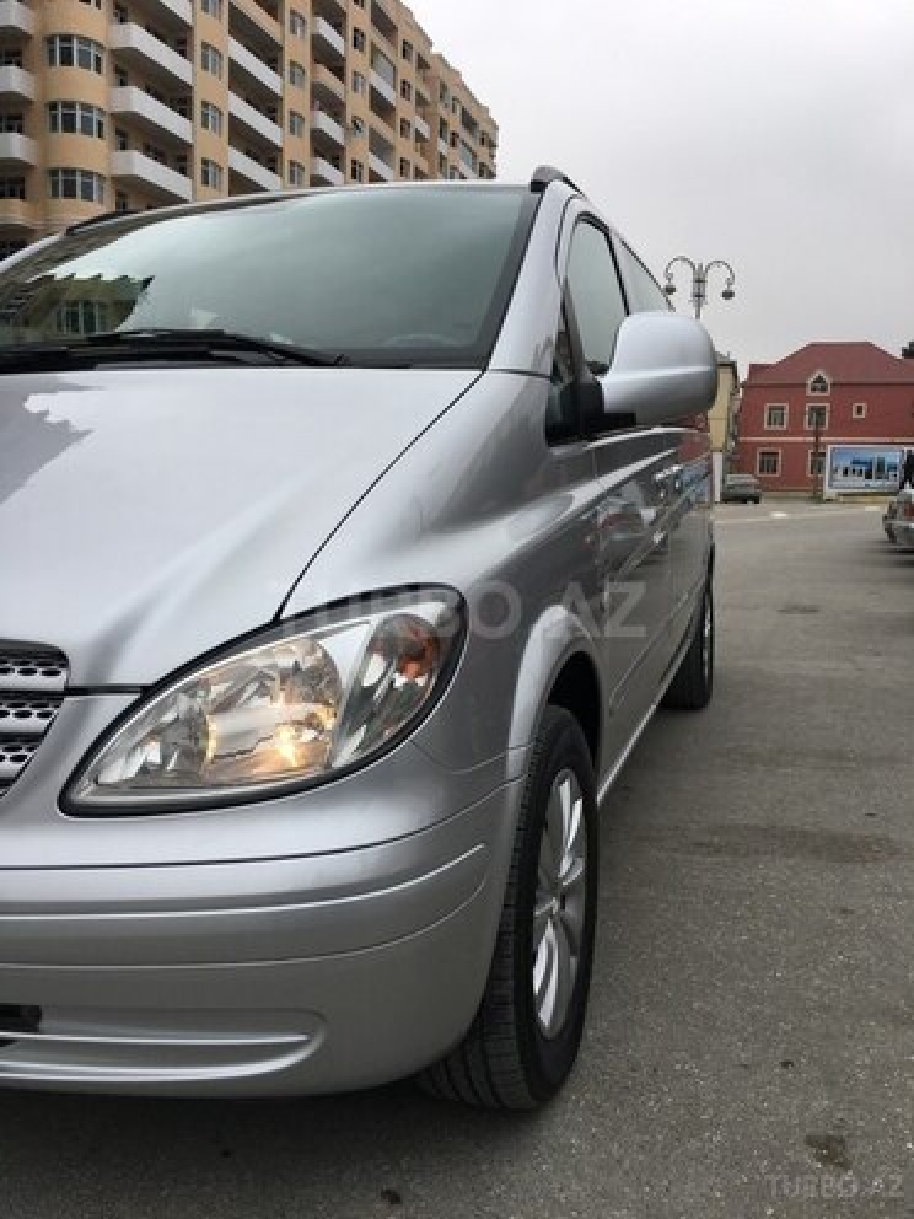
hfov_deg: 48.2
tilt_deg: -7.3
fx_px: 1021
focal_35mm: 29
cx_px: 457
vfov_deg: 61.7
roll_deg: -1.2
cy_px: 610
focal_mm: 4.15
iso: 25
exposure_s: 1/191
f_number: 2.2
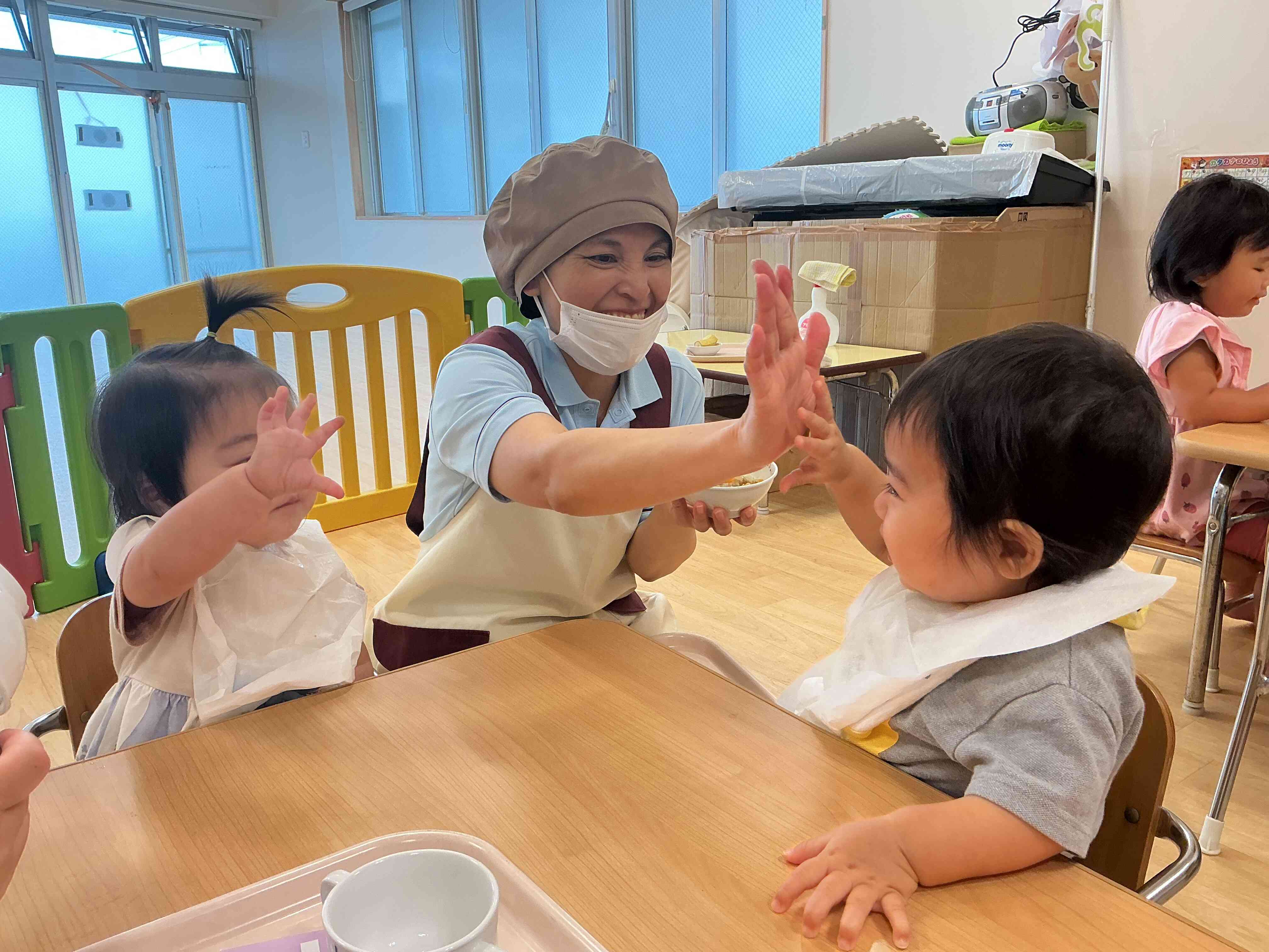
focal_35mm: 29
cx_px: 634
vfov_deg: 48.2
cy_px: 476
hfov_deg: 61.7
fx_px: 1063
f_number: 1.8
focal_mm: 3
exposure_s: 1/120
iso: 40
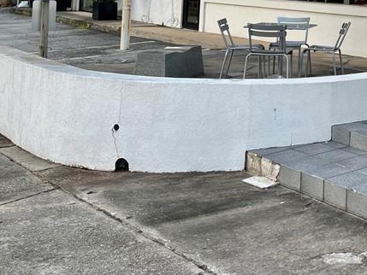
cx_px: 431
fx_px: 658
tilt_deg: +1.5
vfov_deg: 22.2
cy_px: -35
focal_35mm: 62
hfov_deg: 27.7
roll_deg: -1.8
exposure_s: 1/214
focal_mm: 5.1
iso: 40
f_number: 1.6
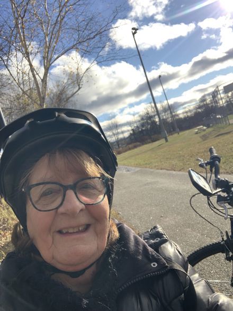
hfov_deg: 44.1
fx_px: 287
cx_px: 116
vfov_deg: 56.8
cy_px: 156
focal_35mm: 32
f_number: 2.2
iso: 16
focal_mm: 2.87
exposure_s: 1/492
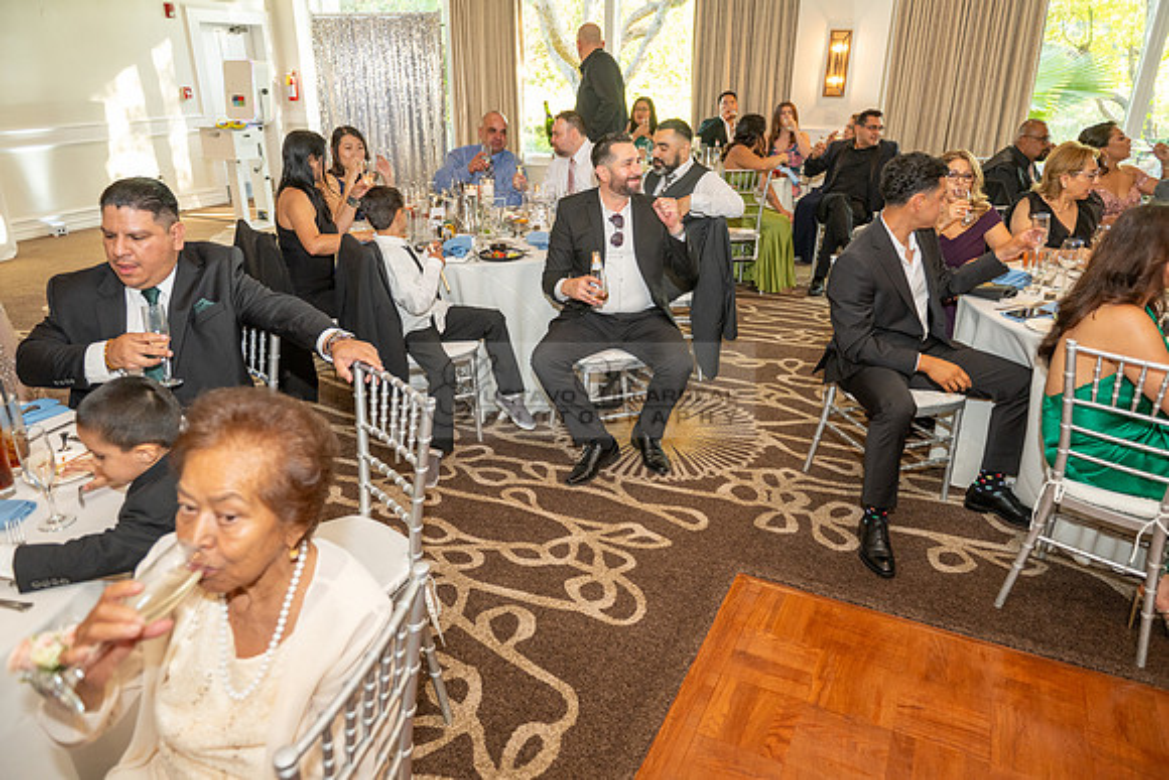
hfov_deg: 73.7
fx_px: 779
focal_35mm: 24
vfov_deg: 53.2
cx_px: 584
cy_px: 390
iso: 800
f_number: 3.5
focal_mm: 24
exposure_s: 1/125
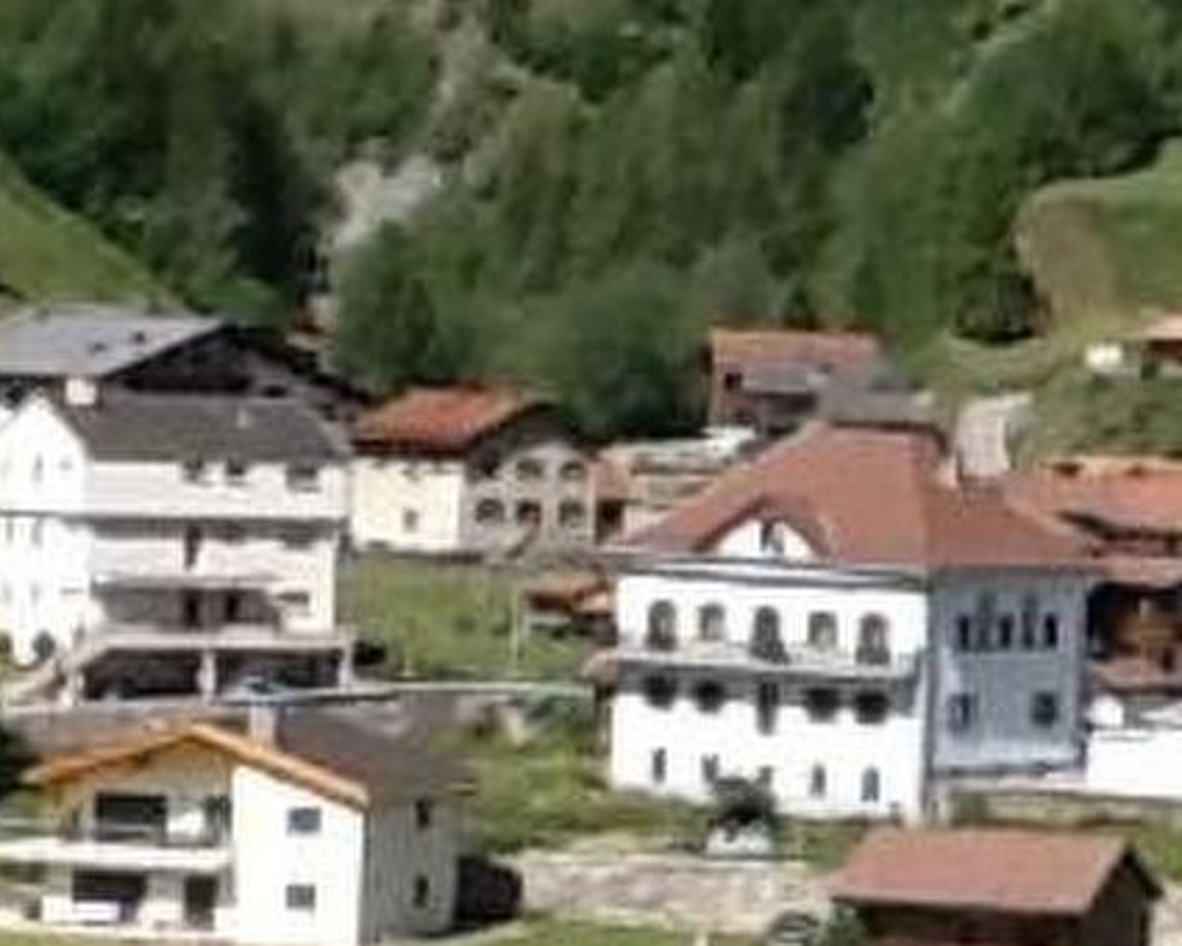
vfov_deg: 7.5
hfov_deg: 9.1
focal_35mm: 207
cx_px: 1852
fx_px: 7241
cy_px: 707
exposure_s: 1/1215
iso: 40
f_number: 2.4
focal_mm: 2.03
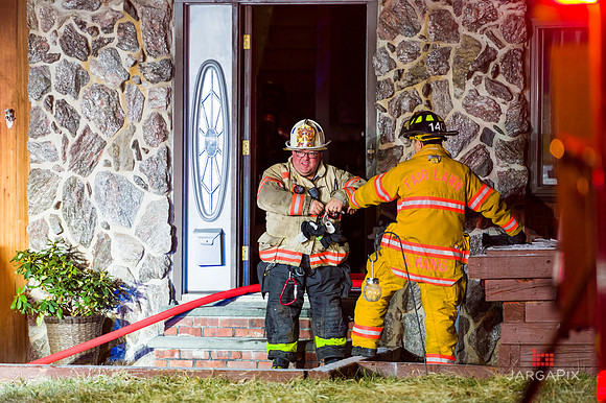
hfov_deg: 10.3
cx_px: 303
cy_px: 202
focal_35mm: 200
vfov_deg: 6.9
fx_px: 3365
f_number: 3.2
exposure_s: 1/250
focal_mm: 200
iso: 3200
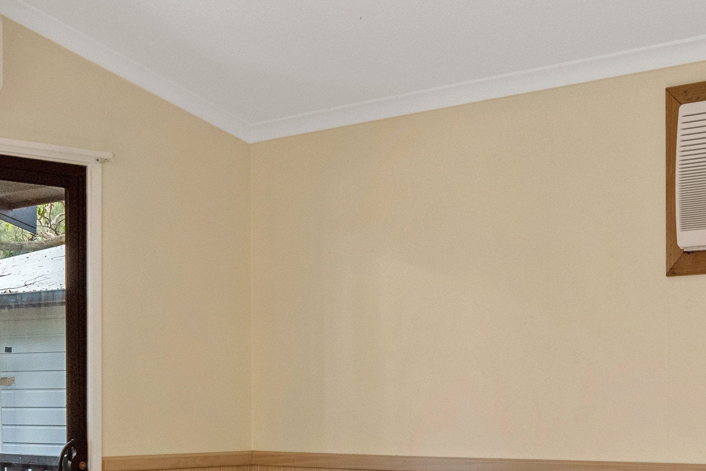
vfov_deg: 18.5
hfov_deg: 27.5
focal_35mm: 73
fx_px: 1432
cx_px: 464
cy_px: 392
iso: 400
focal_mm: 18
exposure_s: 1.6
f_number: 9
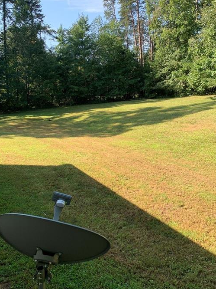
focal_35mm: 30
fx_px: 250
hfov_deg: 46.7
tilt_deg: -12.0
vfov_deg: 60.0
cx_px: 99
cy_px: 143
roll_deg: +0.4
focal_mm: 4.25
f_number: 1.8
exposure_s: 1/546
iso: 25
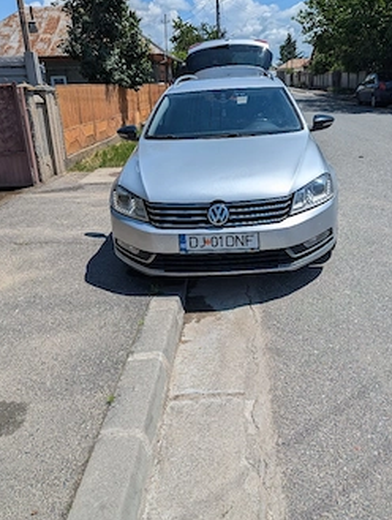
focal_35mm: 29
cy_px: 221
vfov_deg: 61.3
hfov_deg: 48.1
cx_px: 231
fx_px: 436
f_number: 1.85
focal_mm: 6.81
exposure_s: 1/10000
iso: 48
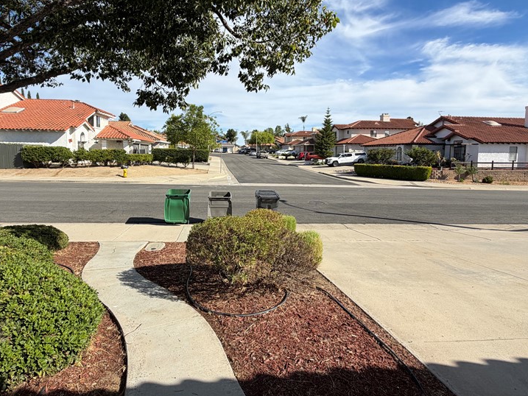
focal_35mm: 20
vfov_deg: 65.7
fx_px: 305
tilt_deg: -3.5
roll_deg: -0.1
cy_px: 172
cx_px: 251
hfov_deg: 81.7
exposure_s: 1/809
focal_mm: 2.22
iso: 20
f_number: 2.2
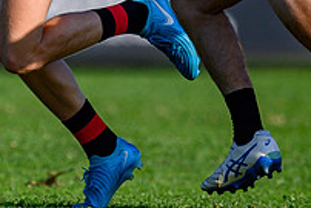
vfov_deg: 0.5
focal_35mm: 2648
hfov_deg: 0.8
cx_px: -77
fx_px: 22891
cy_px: 27
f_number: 4
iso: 160
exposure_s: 1/2000
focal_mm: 500
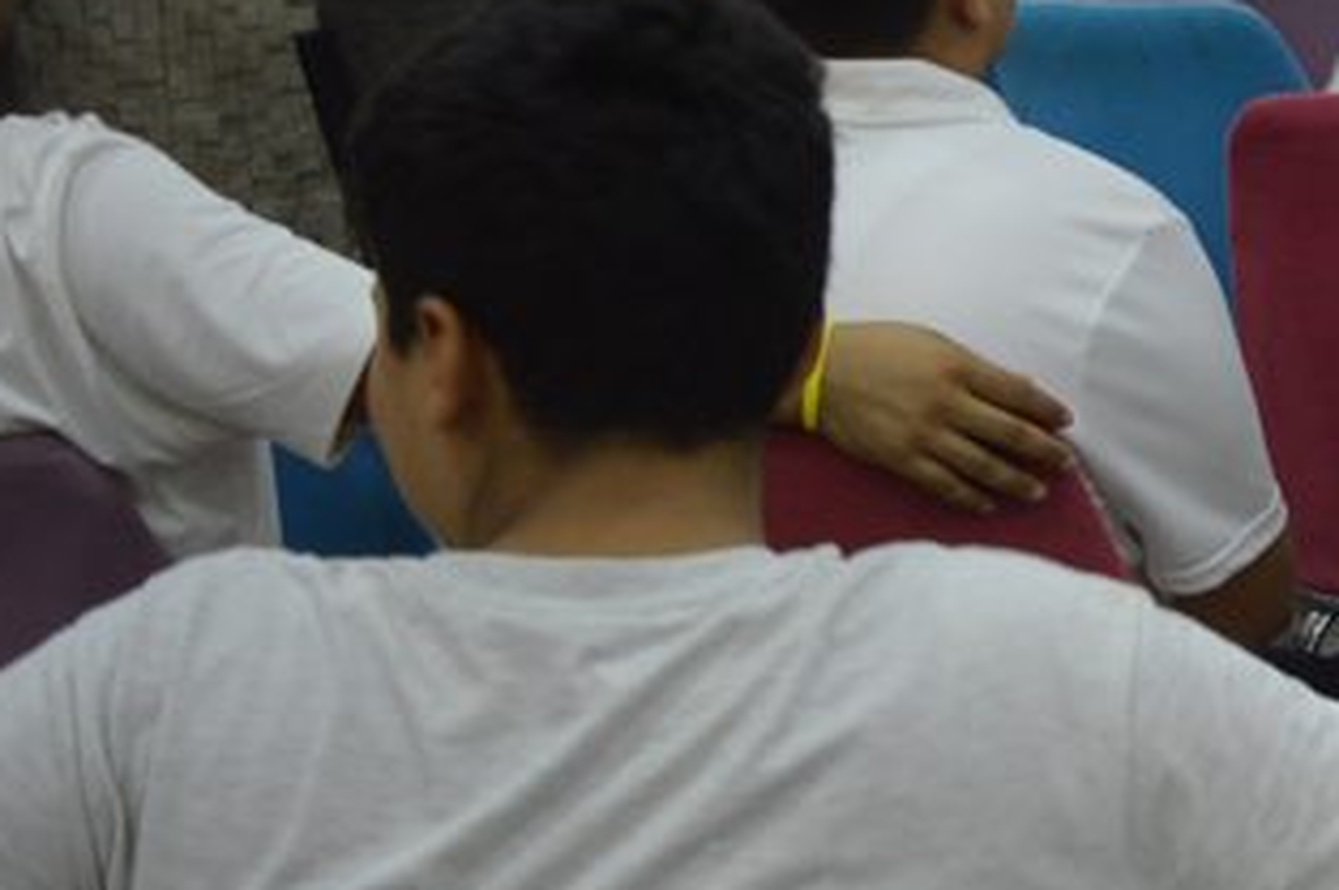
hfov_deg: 13.9
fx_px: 4384
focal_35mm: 118
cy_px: 334
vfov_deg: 11.6
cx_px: 2900
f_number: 3.5
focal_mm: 18
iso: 400
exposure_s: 1/15
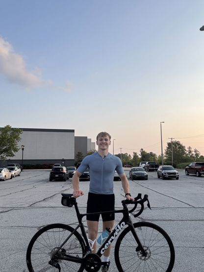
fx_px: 236
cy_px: 136
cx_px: 102
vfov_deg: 60.0
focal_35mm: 30
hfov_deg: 46.8
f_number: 1.9
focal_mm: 2.69
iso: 25
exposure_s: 1/581
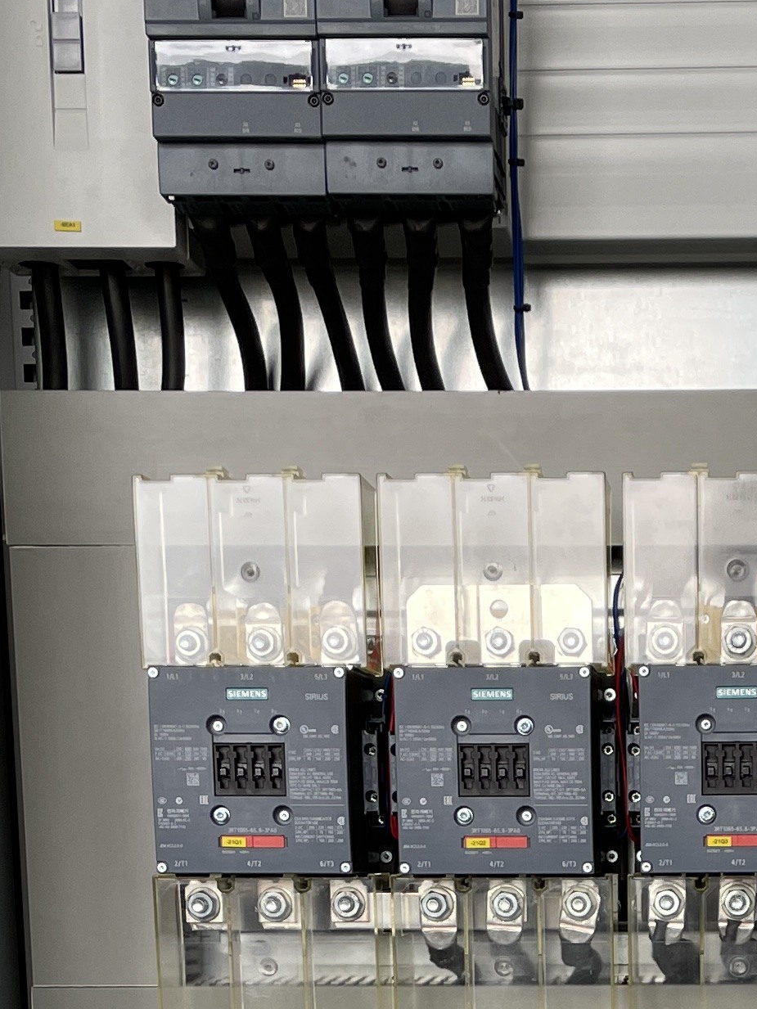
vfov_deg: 21.3
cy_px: 1239
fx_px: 2478
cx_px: 713
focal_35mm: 85
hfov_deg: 17.1
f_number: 1.6
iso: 40
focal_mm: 4.2
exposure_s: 1/100
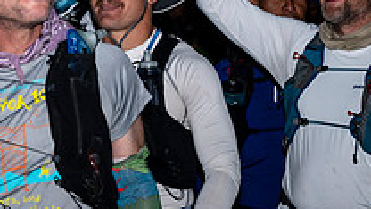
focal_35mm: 184
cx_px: 98
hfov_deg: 11.7
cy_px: -18
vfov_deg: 6.6
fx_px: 1810
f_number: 4
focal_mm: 63
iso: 320
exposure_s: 1/200
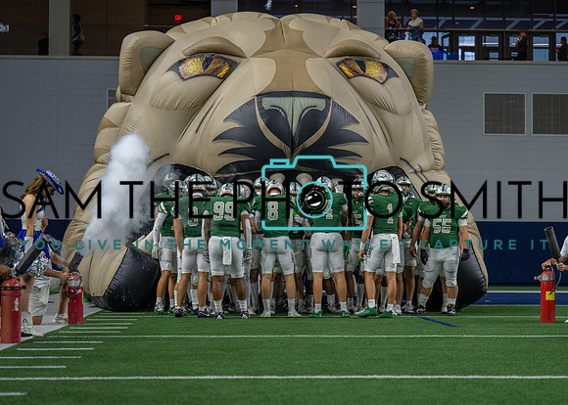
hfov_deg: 24.9
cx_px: 292
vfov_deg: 17.9
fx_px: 1284
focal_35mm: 80
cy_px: 219
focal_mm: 70
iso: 1250
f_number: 2.8
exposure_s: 1/640
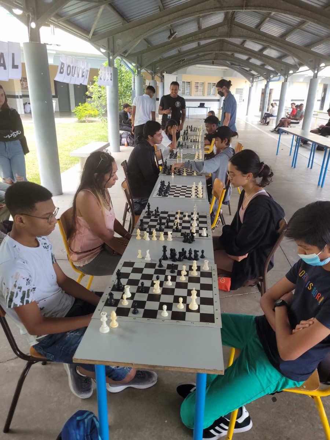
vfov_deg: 67.3
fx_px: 330
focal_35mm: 26
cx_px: 165
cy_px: 220
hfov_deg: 53.1
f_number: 1.8
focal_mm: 5.4
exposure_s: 1/100
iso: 50
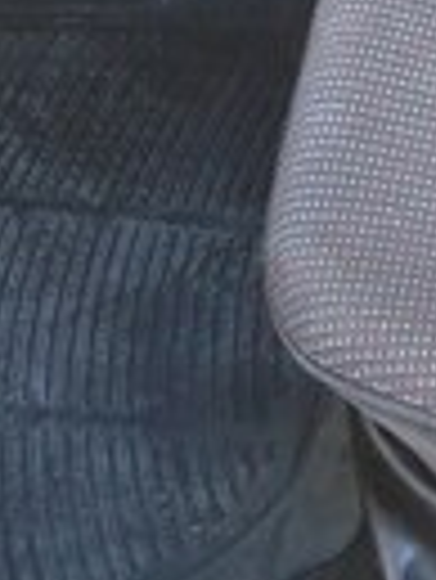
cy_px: -283
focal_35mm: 127
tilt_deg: -41.9
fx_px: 2129
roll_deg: +1.5
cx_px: 674
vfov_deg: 14.5
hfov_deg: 11.2
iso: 50
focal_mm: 4.12
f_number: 2.4
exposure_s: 1/24
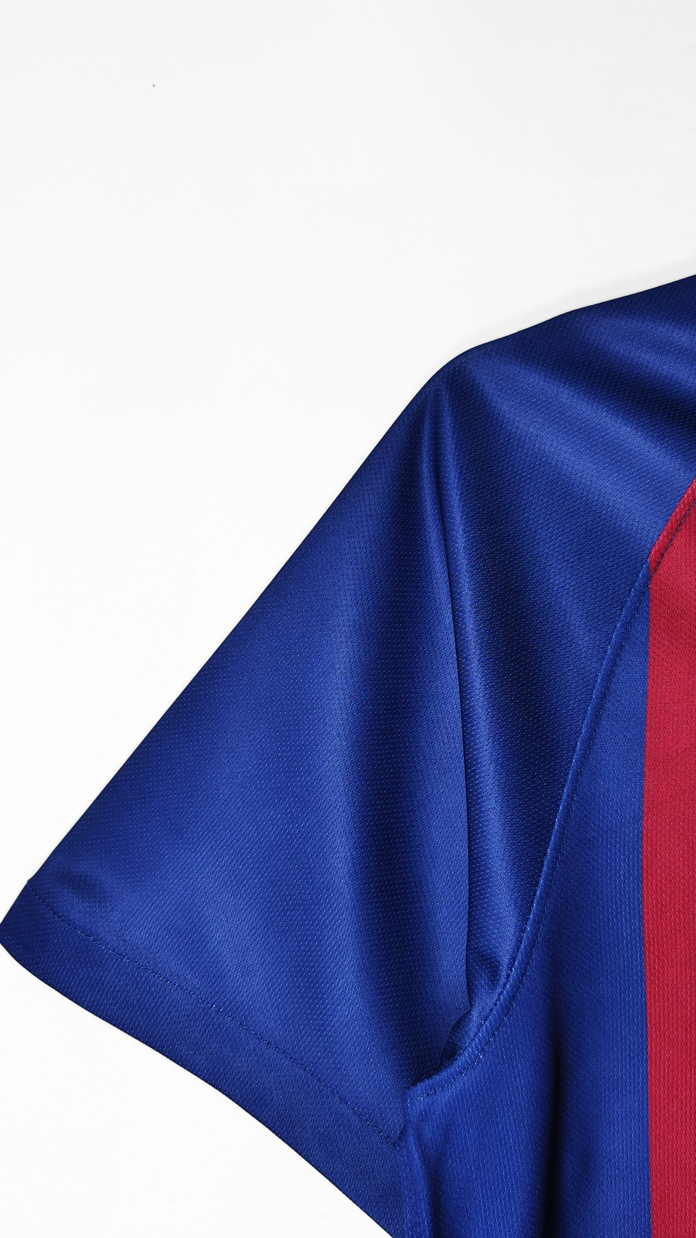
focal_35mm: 34
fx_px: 1116
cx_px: 414
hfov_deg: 34.5
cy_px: 619
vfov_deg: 58.0
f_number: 1.75
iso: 166
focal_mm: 8.67
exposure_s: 1/100
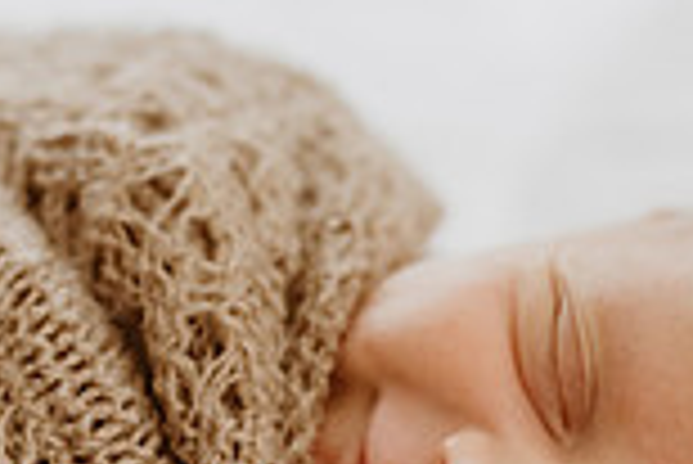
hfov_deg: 10.9
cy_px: 430
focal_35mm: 188
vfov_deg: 7.3
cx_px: 396
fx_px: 3622
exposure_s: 1/200
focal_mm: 50
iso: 1600
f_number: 2.8
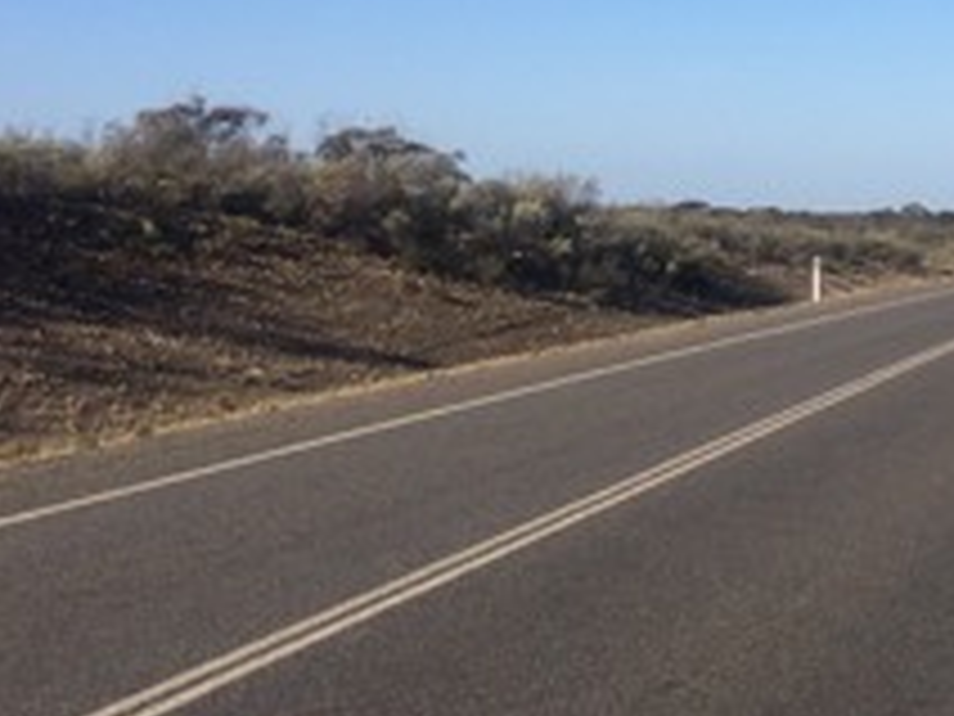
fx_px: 1957
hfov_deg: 26.7
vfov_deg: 19.9
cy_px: -59
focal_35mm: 71
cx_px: 801
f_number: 2.2
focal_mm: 4.15
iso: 32
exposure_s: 1/2564
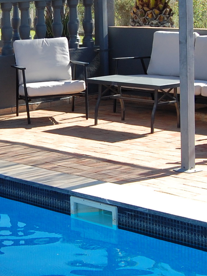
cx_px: 7
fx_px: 869
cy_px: 74
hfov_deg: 13.4
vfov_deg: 17.9
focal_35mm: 109
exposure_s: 1/250
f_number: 8
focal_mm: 24
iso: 200
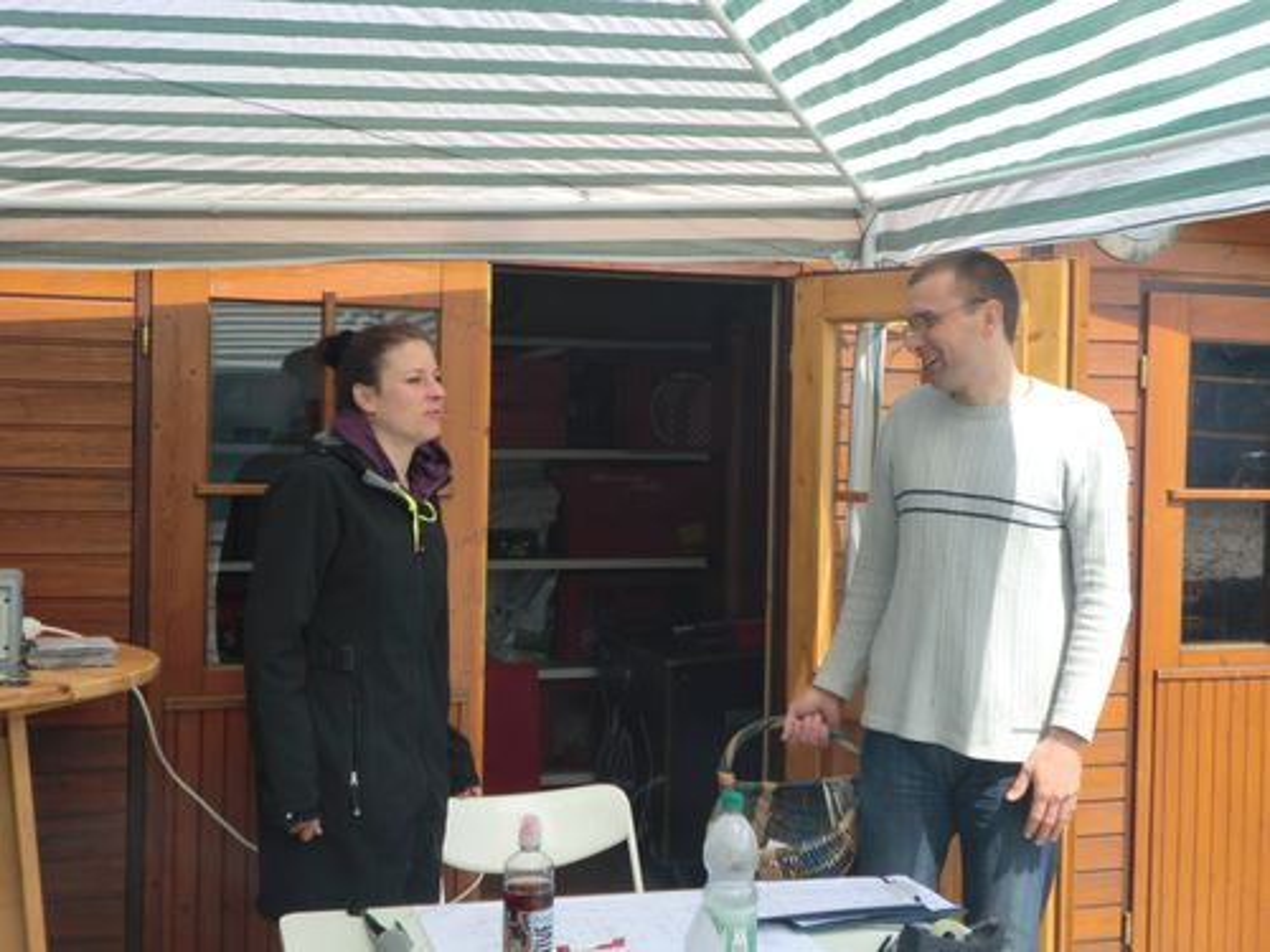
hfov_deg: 42.1
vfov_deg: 32.2
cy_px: 476
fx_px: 1651
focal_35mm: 45
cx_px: 635
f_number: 4.3
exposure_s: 1/250
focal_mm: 8.2
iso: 50
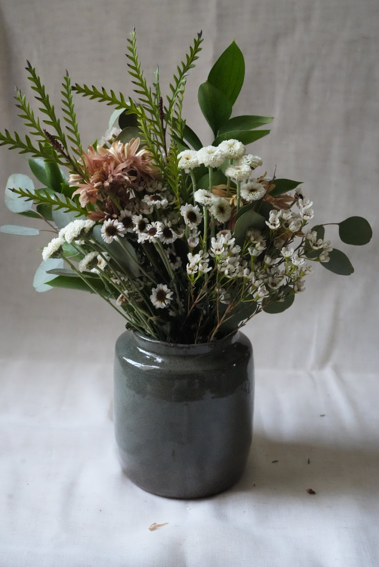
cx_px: 190
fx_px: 883
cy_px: 284
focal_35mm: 56
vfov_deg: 35.6
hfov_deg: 24.2
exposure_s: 1/320
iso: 16000
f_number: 8
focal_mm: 56
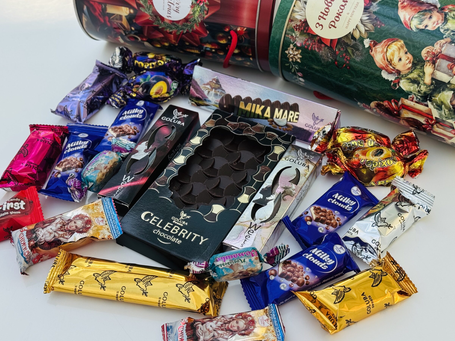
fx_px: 670
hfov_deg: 37.5
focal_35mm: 51
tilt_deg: -45.3
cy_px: 165
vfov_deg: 28.6
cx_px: 236
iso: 64
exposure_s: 1/183
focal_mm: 6.76
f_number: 1.78
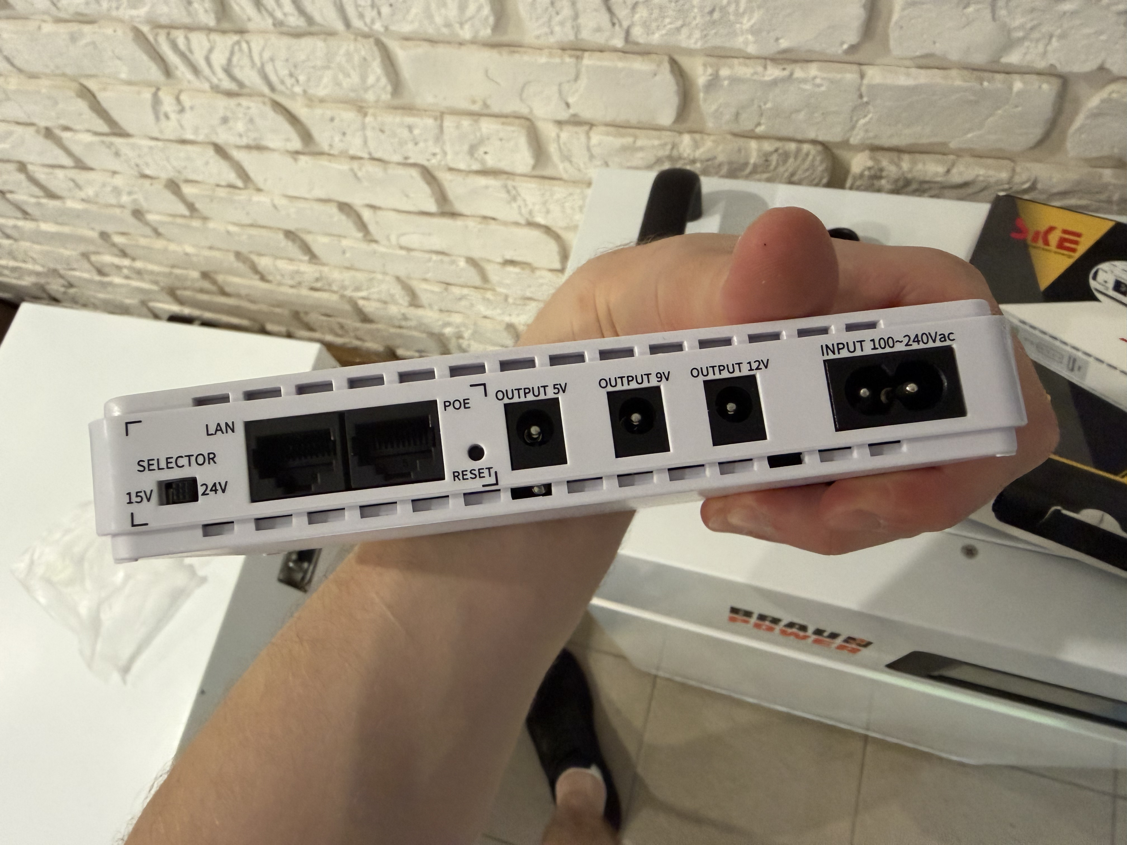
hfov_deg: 71.6
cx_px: 564
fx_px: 781
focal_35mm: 24
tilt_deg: -64.9
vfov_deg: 56.8
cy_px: 422
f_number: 2.2
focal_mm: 2.22
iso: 400
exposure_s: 1/60
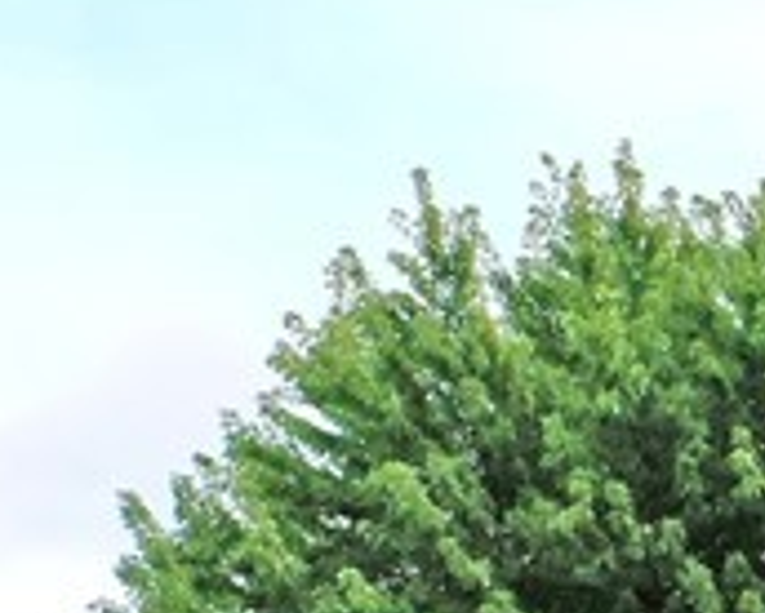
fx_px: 3763
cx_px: 2259
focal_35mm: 166
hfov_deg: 9.3
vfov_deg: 8.8
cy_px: 1190
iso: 100
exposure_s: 1/500
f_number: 5.6
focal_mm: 10.26
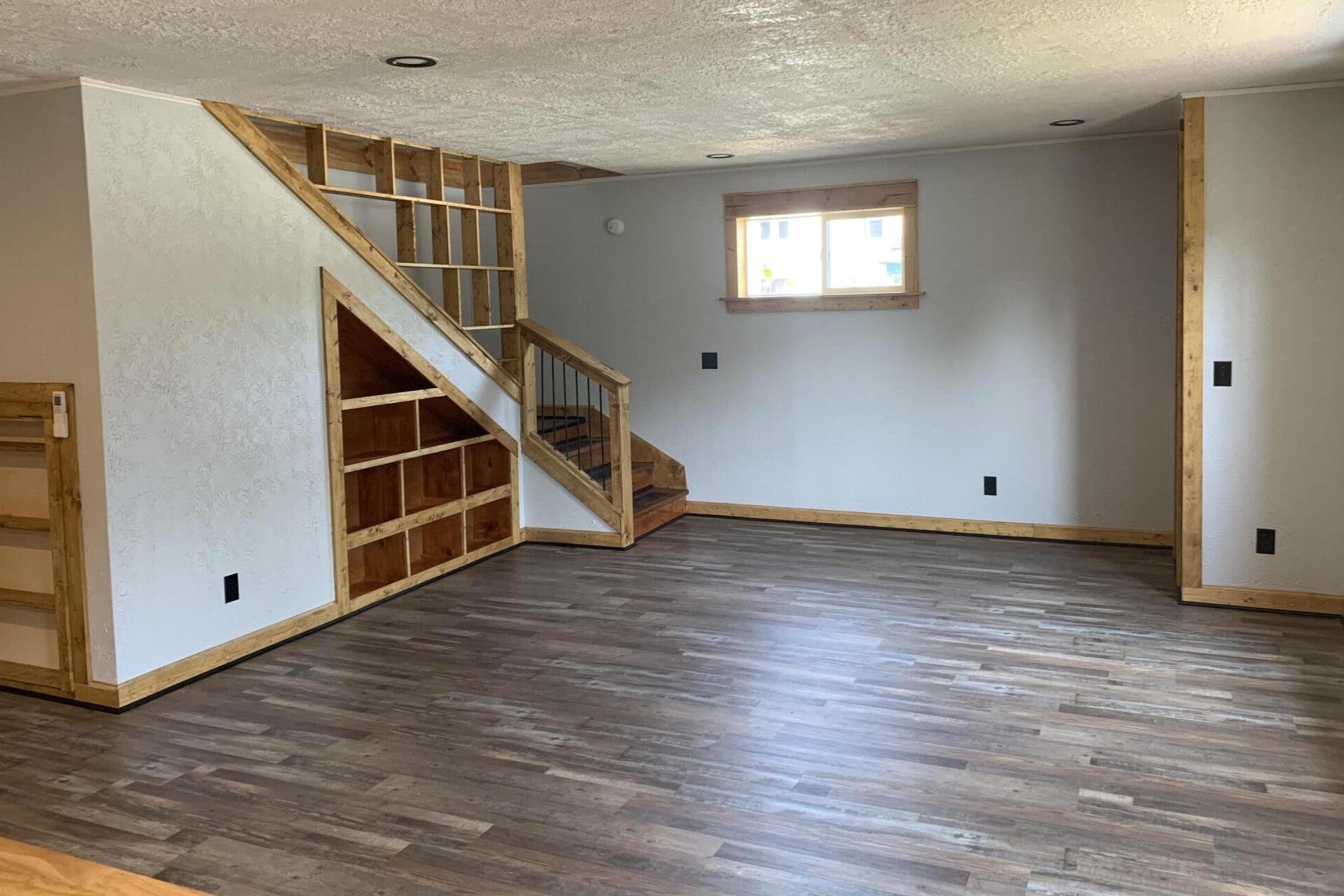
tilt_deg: -2.7
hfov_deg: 65.5
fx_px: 1045
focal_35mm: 28
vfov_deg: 46.3
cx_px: 659
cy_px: 391
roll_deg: +2.2
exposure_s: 1/60
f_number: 1.8
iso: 100
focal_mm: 4.25
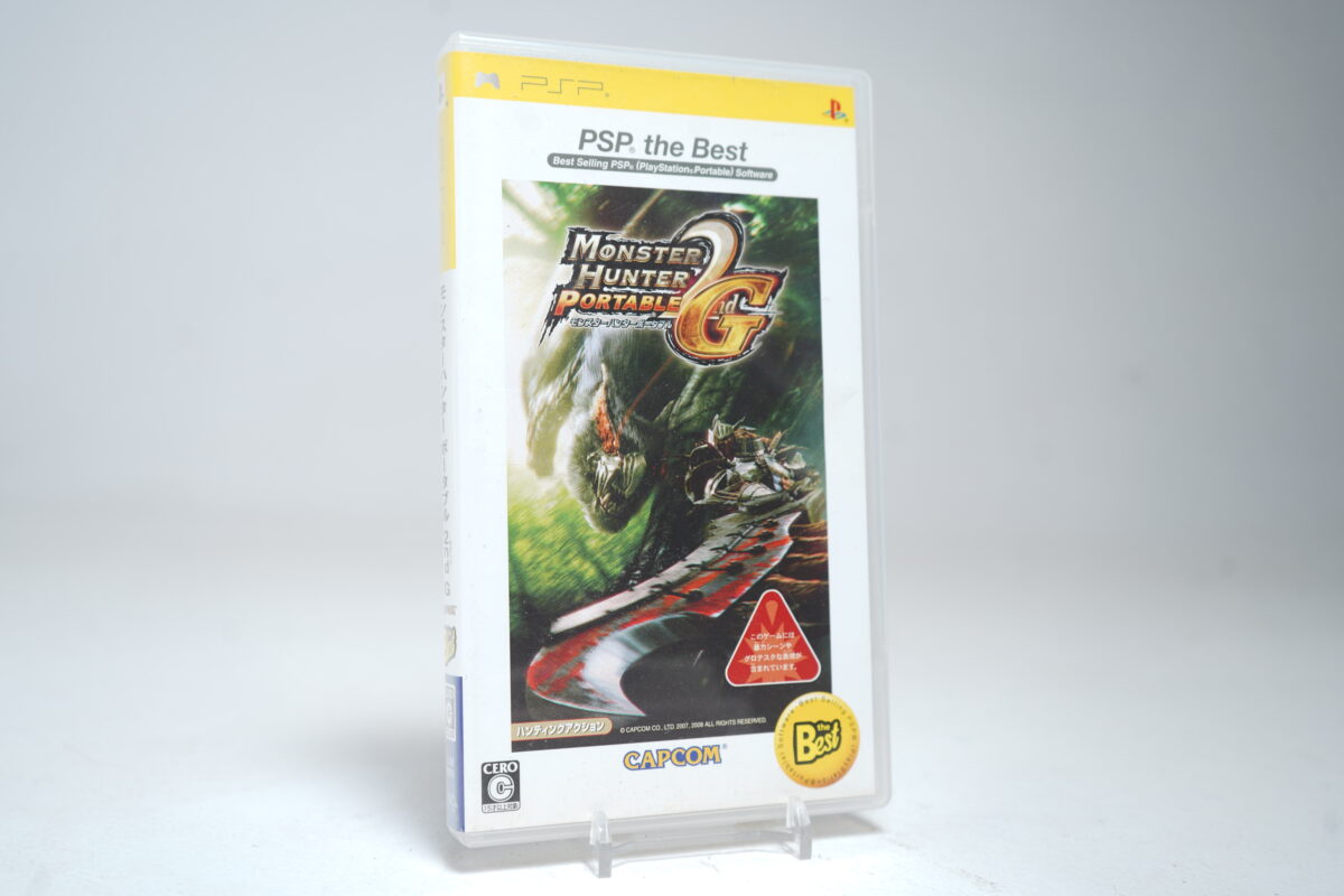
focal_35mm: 38
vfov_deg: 35.1
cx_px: 672
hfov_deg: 50.7
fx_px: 1419
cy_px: 448
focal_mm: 38
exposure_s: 1/3
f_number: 5
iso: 64
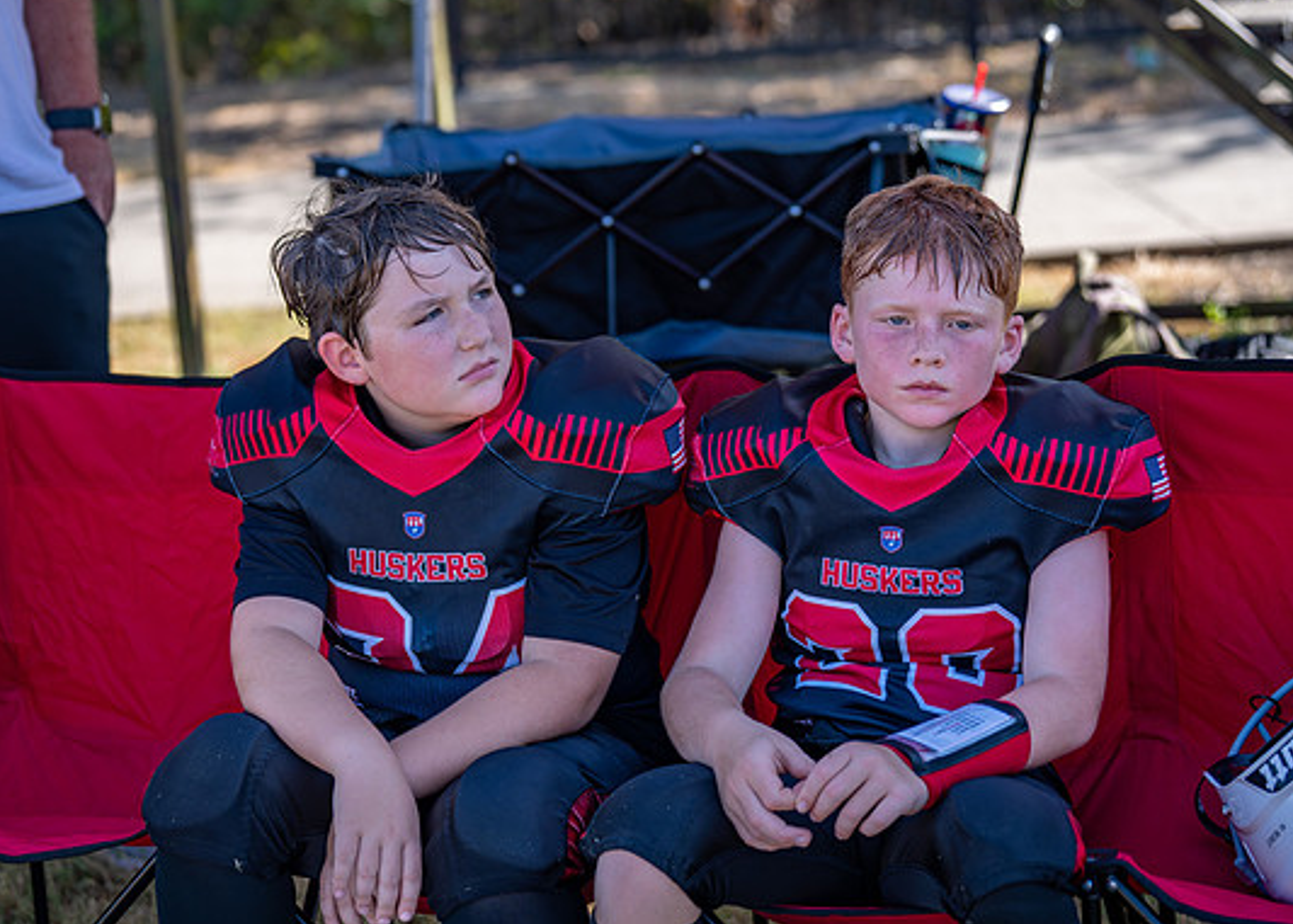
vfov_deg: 16.1
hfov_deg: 22.3
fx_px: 3269
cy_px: 435
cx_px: 505
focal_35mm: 89
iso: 160
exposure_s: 1/800
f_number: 2.8
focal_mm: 70
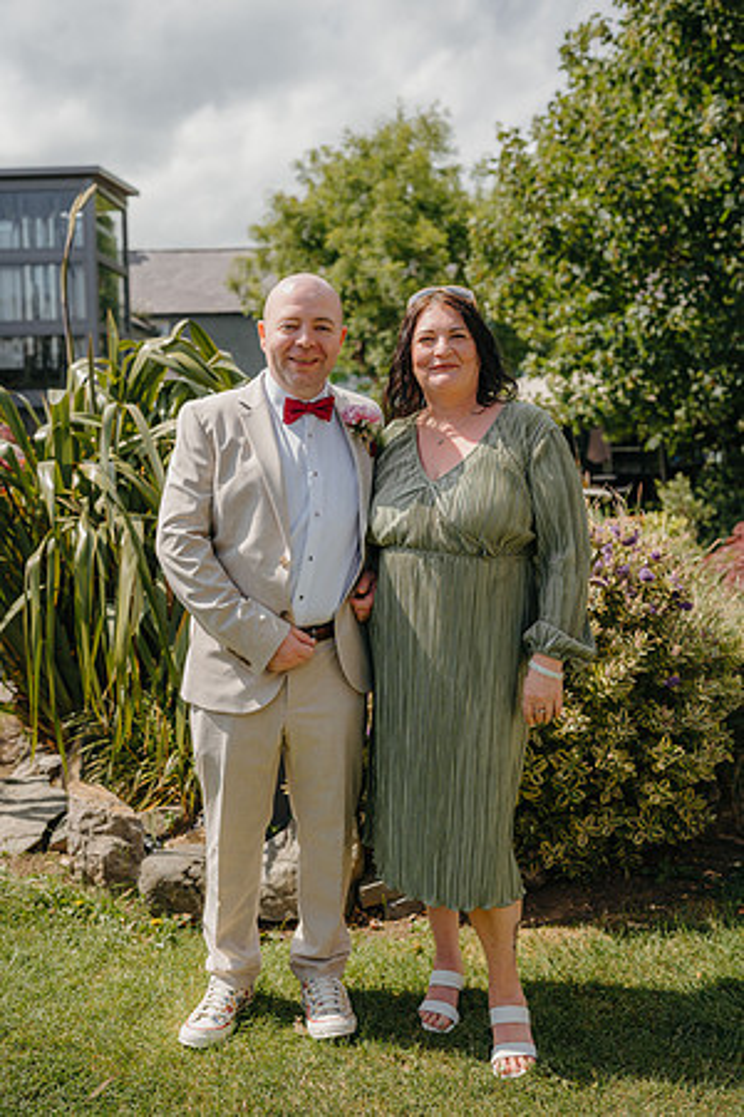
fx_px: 1085
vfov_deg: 54.4
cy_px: 558
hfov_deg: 37.9
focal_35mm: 35
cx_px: 372
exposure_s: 1/1250
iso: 100
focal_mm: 35
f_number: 2.8
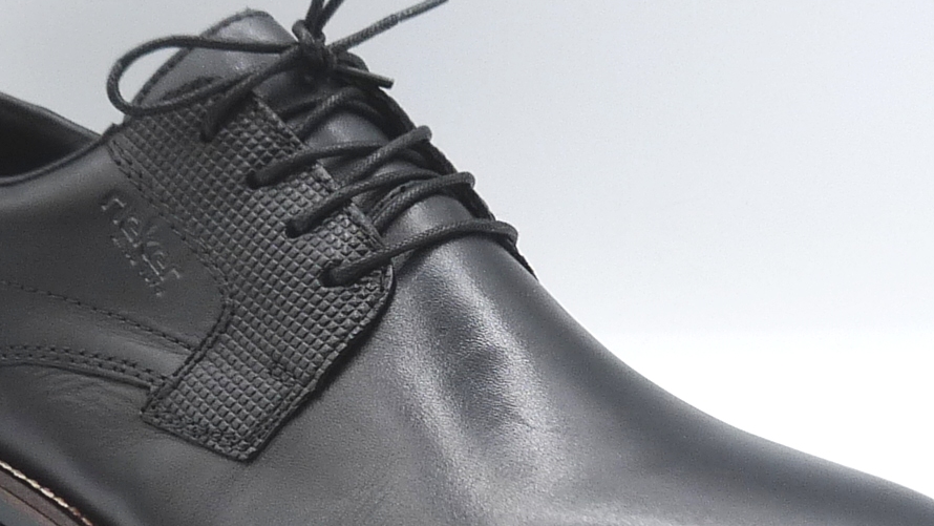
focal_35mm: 94
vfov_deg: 12.9
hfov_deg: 22.7
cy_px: 341
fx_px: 2328
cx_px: 411
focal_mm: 4.8
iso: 100
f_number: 4
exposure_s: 1/160
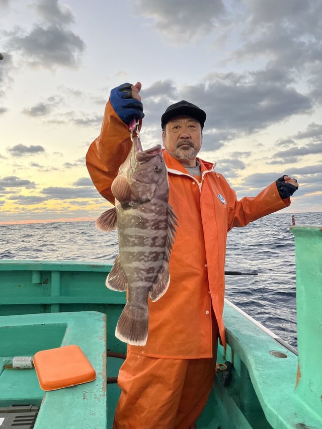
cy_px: 214
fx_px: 322
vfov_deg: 67.3
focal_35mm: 26
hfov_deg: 53.1
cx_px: 161
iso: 125
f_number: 1.6
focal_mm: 5.1
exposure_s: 1/121
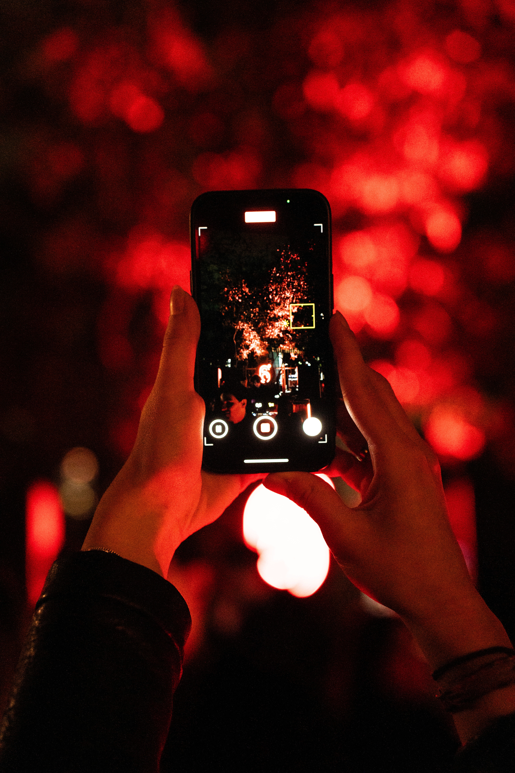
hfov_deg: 23.4
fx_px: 1244
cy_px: 386
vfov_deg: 34.5
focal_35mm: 58
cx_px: 258
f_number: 2.8
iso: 6400
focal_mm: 58
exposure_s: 1/100
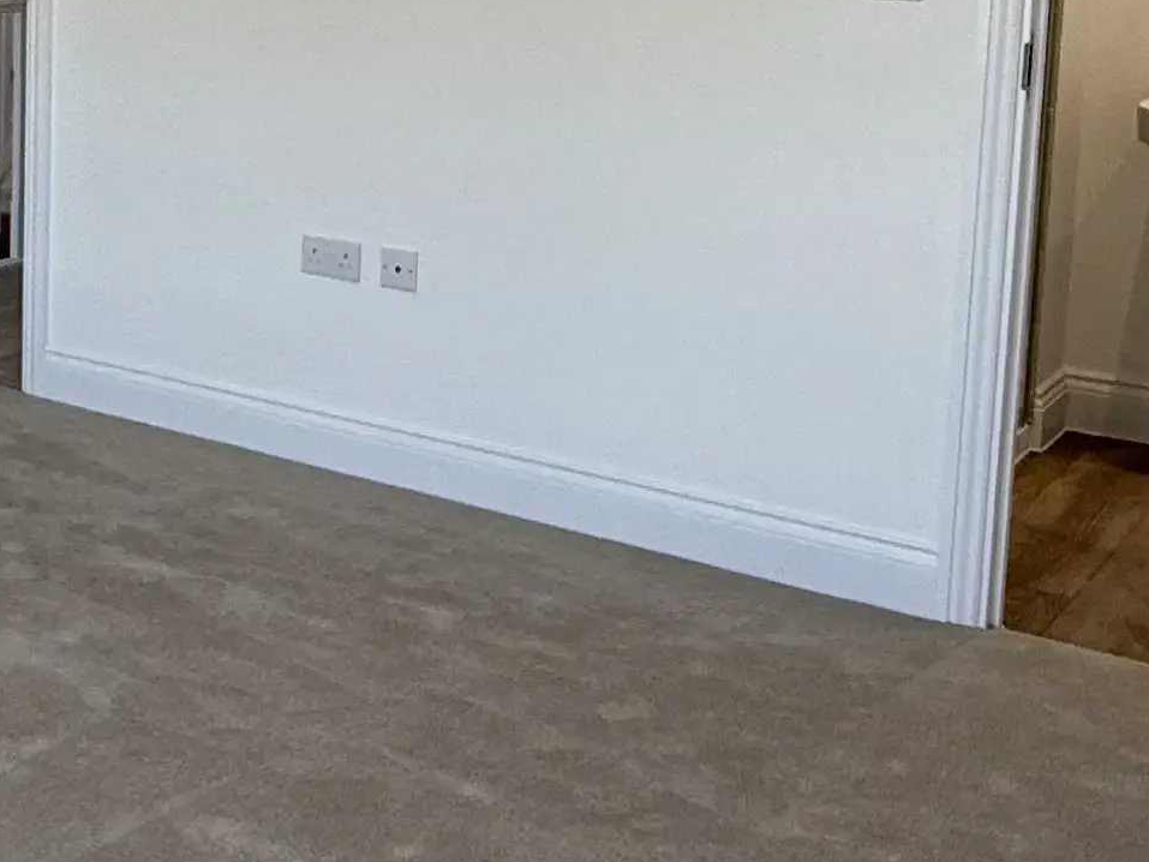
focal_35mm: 59
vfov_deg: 24.1
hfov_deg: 30.3
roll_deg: -1.1
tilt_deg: -6.7
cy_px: 90
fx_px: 1959
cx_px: -12
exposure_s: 1/100
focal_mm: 2.22
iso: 50
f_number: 2.2
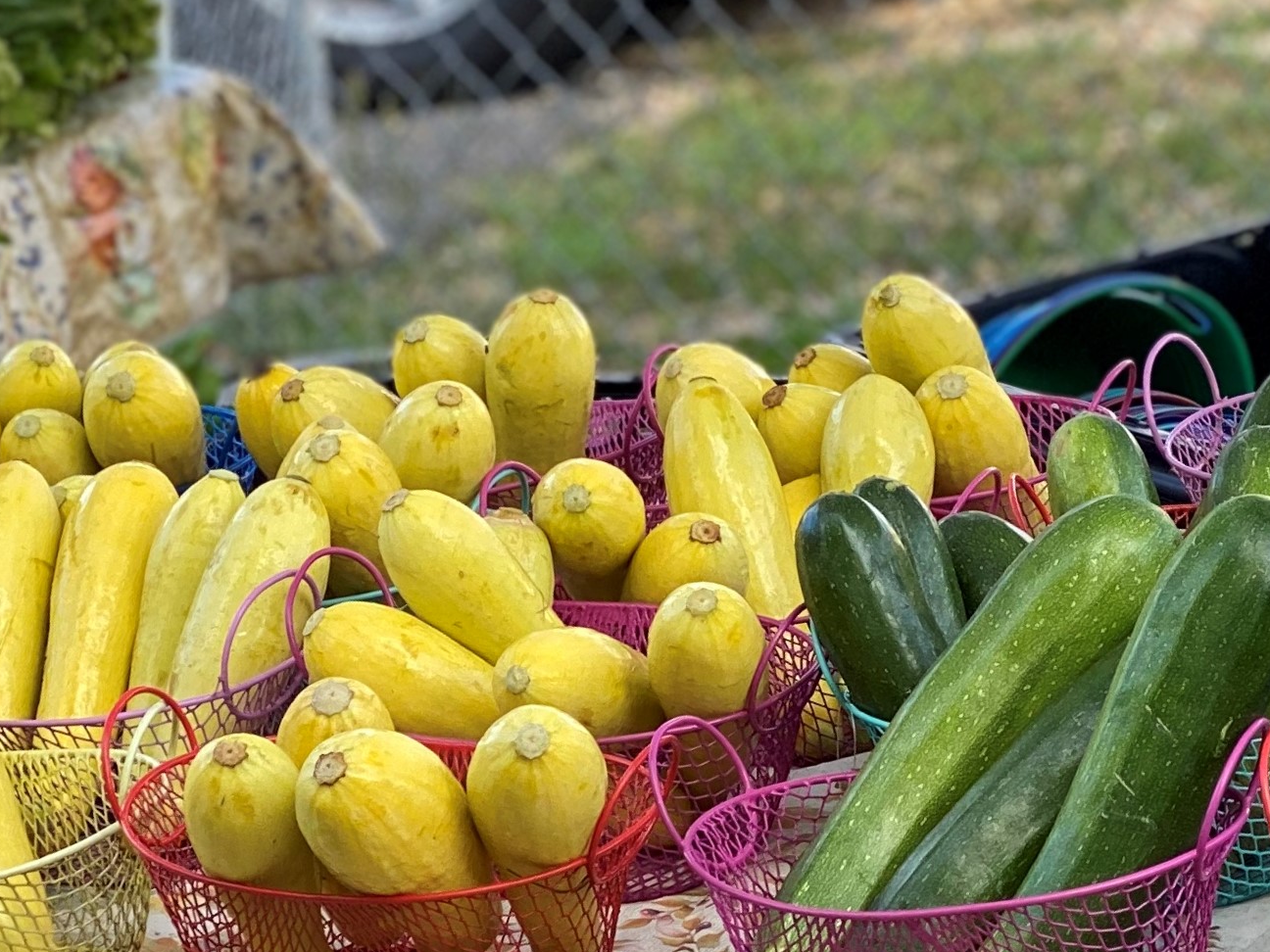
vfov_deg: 12.5
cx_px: 854
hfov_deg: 16.6
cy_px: 667
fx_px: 4329
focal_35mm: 118
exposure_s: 1/144
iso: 20
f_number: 2
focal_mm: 6
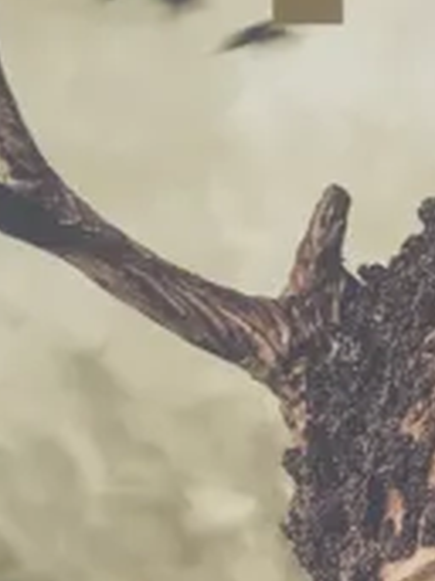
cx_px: 530
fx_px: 2818
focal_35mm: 168
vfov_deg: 11.6
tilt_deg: -88.6
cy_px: 591
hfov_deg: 8.7
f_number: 1.8
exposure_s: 1/100
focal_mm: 3.99
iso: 25
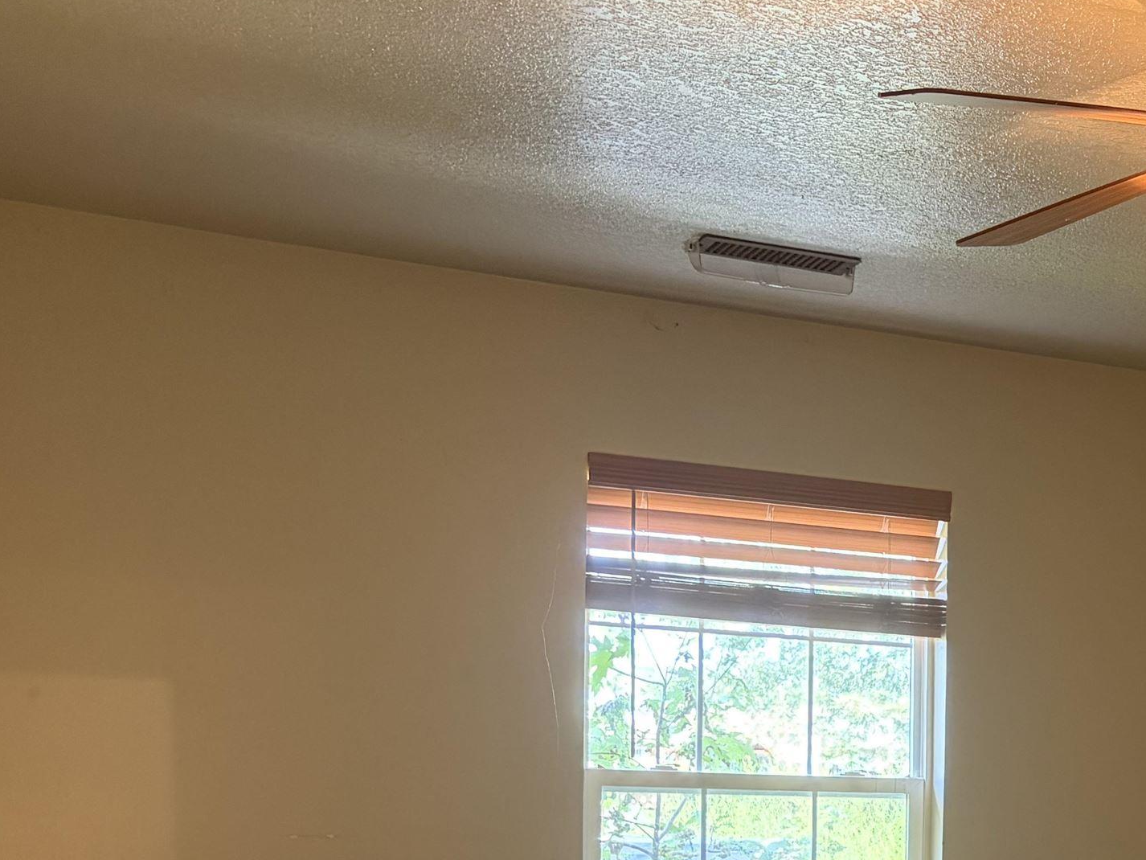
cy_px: 866
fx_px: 1854
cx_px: 1141
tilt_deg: -2.0
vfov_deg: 24.8
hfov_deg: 31.8
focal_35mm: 56
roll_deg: -1.1
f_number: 1.6
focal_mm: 5.96
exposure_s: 1/60
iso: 320
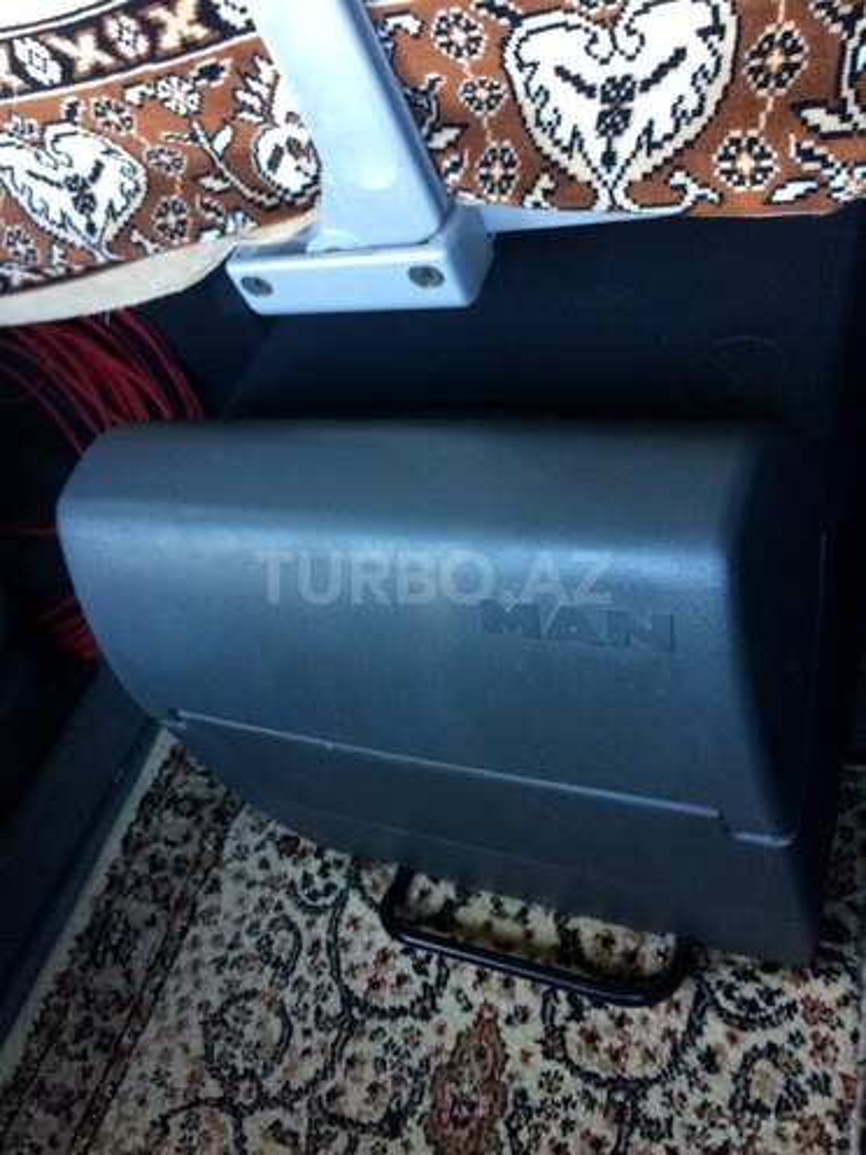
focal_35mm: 29
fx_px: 967
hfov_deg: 48.2
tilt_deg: -46.5
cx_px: 433
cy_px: 578
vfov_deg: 61.7
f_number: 2.2
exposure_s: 1/33
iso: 80
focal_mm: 4.15
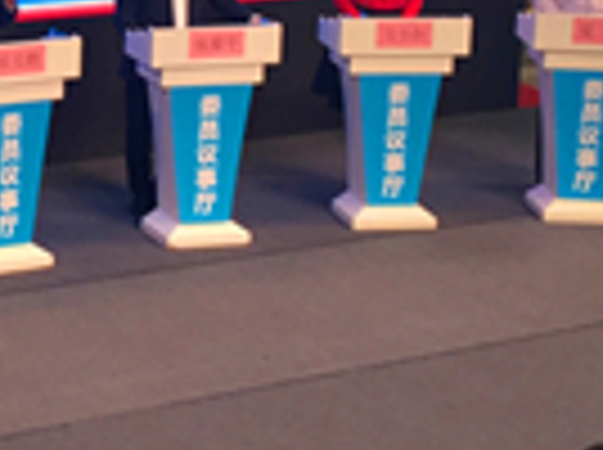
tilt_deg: -9.8
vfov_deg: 13.6
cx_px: -117
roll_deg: -3.1
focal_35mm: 108
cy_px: 68
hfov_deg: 17.4
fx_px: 1878
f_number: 2.2
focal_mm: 4.15
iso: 40
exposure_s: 1/50
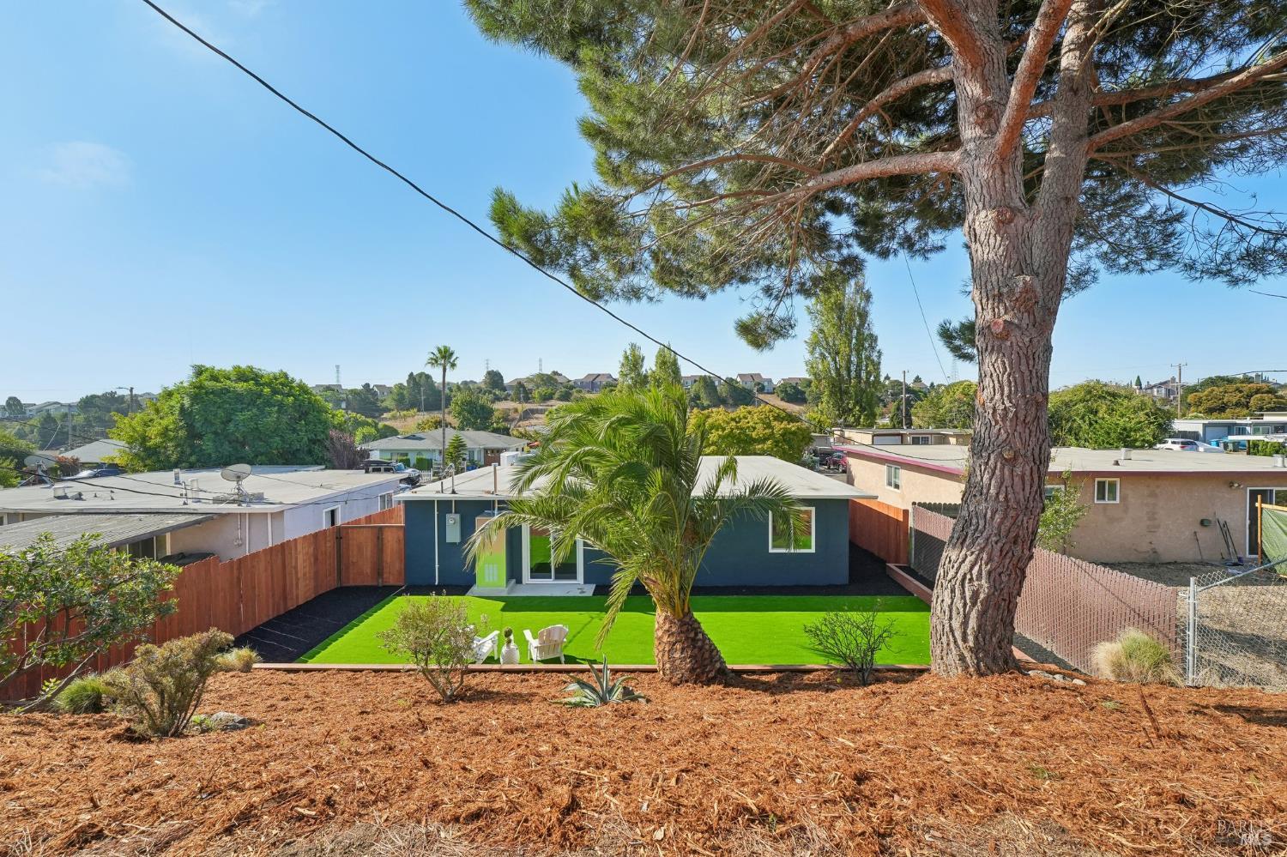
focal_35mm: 14
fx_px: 500
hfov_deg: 104.3
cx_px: 644
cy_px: 428
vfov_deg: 81.2
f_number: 9
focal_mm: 14
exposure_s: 1/500
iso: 500
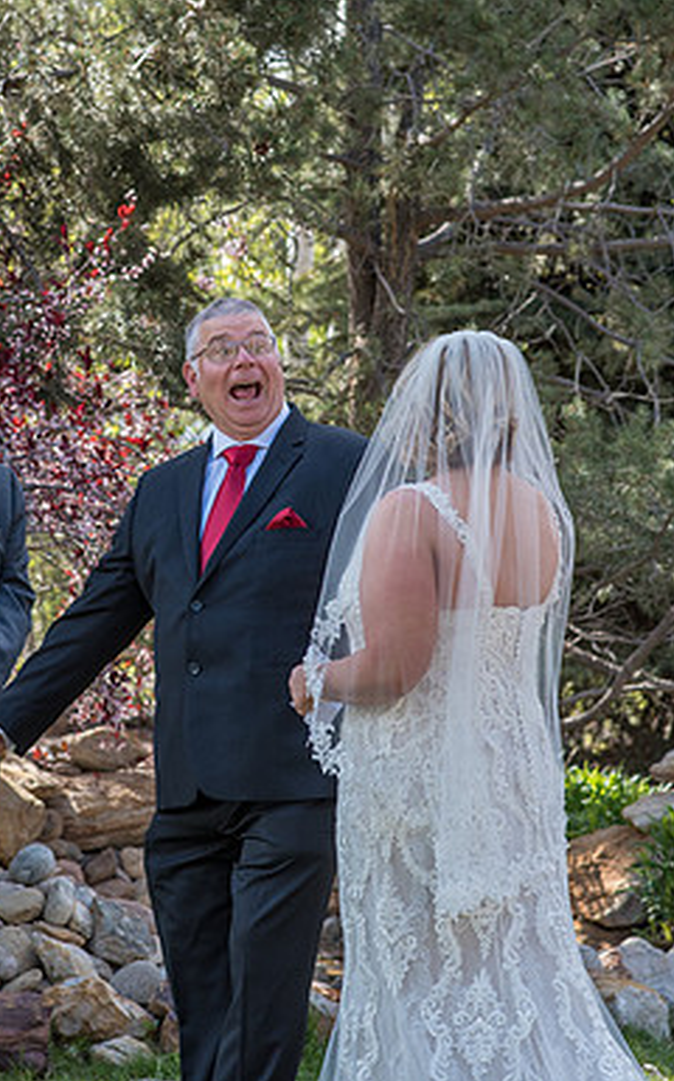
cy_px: 381
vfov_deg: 12.3
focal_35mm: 170
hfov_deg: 7.7
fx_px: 5006
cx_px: 235
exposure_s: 1/500
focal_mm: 85
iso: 320
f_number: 5.6
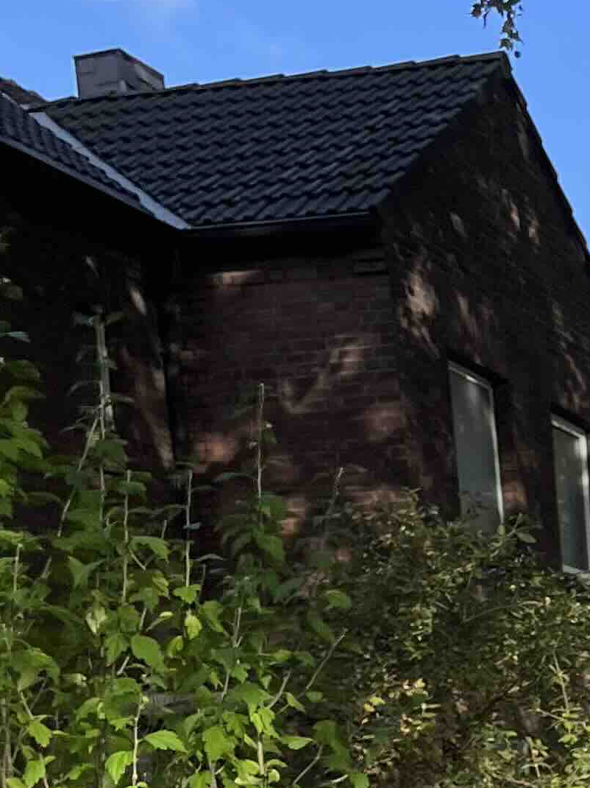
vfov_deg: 17.9
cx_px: 1065
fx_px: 2228
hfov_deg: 13.5
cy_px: 1174
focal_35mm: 98
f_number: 1.6
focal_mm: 5.1
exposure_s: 1/1018
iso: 50
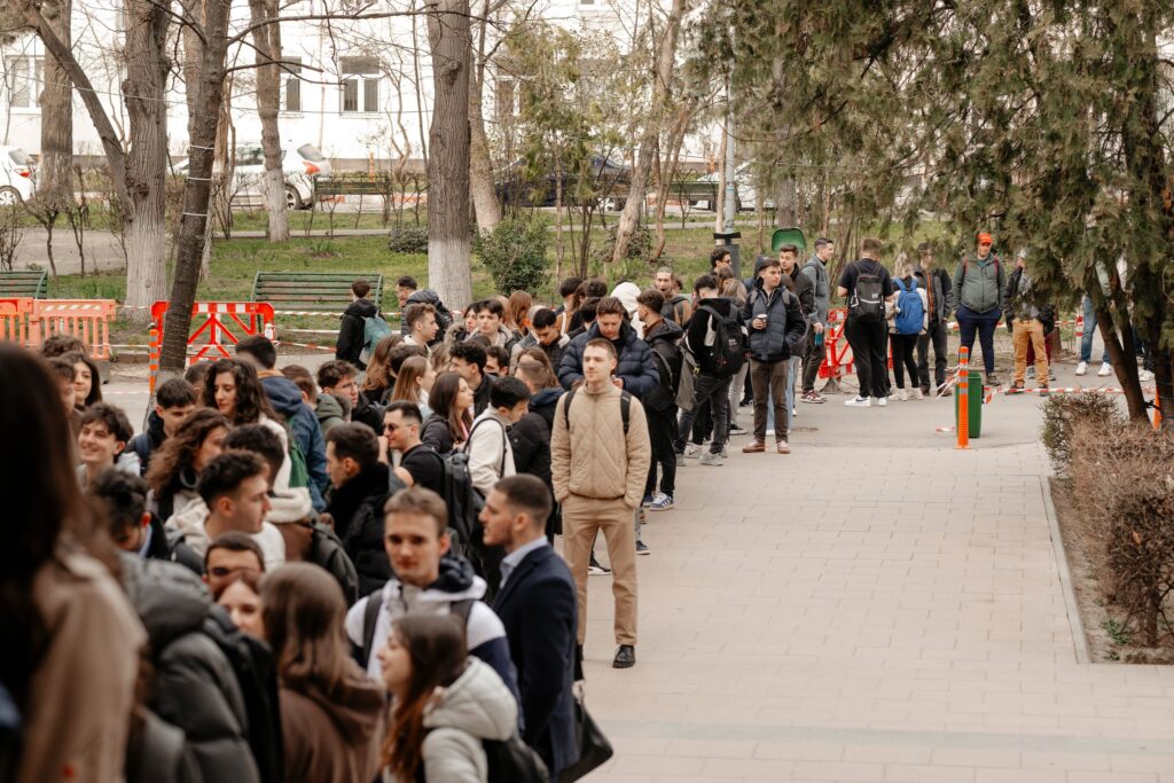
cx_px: 591
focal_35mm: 108
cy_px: 389
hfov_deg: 19.0
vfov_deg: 12.7
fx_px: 3510
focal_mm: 105
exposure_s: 1/400
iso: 640
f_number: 5
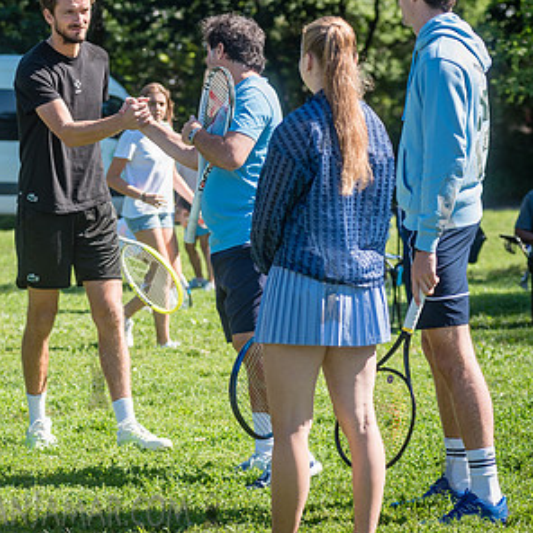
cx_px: 74
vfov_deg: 9.2
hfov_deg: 9.2
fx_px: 3310
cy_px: 155
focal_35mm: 190
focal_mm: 100
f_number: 4
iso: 250
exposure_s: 1/1000
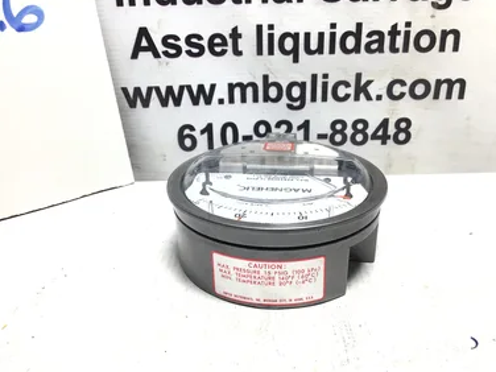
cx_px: 263
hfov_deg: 55.3
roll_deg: -0.1
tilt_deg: -24.3
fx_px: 473
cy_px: 179
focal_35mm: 33
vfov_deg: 42.9
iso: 40
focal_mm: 3.3
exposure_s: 1/120
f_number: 2.4
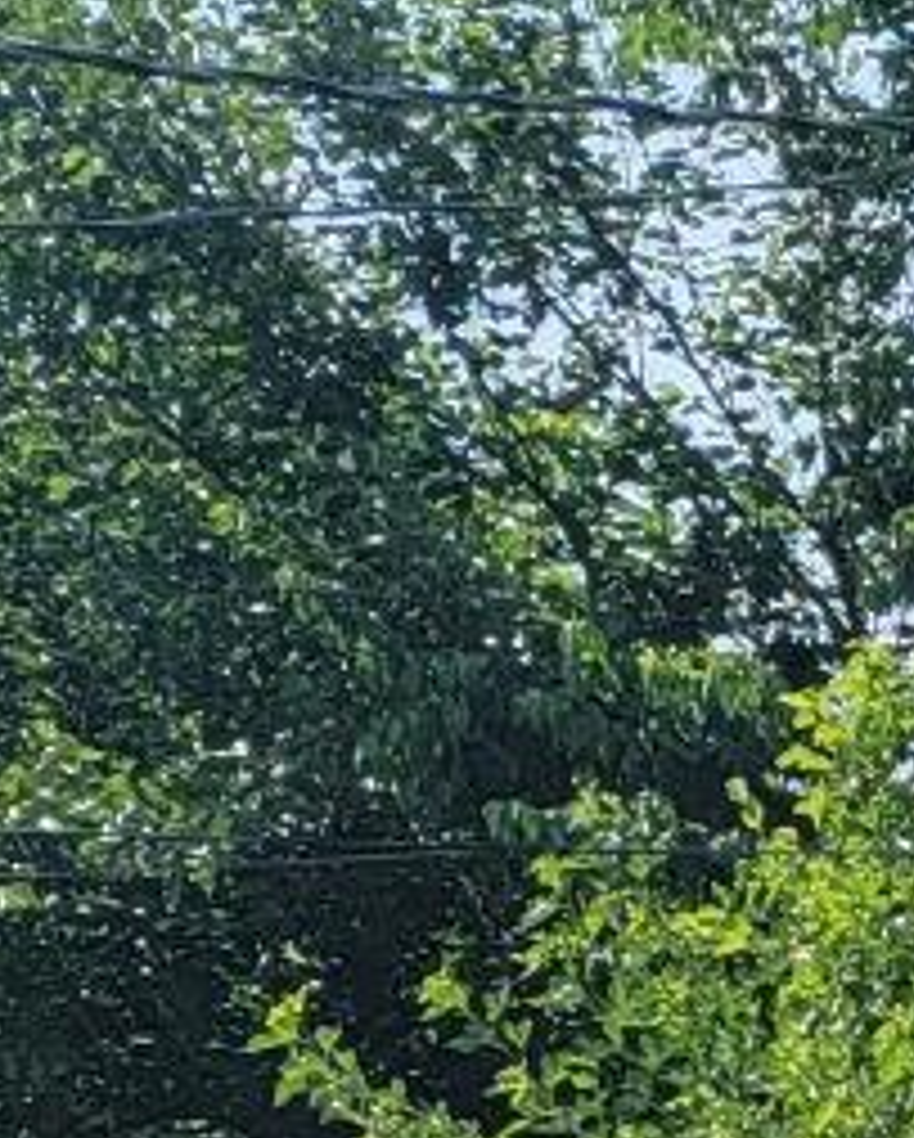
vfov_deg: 8.6
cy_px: 3445
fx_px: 6244
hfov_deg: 7.2
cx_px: 3012
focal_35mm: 185
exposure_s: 1/902
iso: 16
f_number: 1.8
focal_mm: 6.7
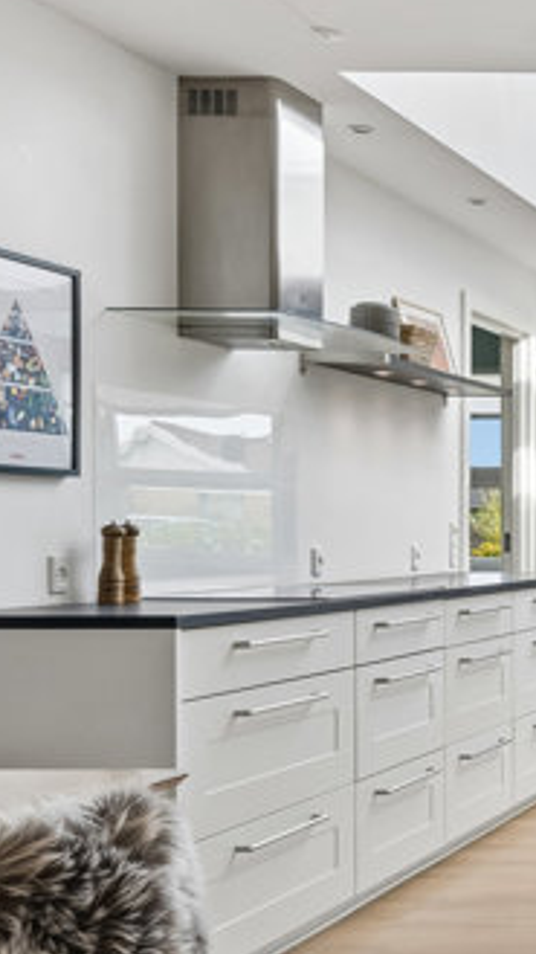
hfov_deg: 16.8
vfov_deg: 36.4
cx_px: 1005
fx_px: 1447
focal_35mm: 57
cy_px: 523
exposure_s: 1/10
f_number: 8
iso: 200
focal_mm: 15
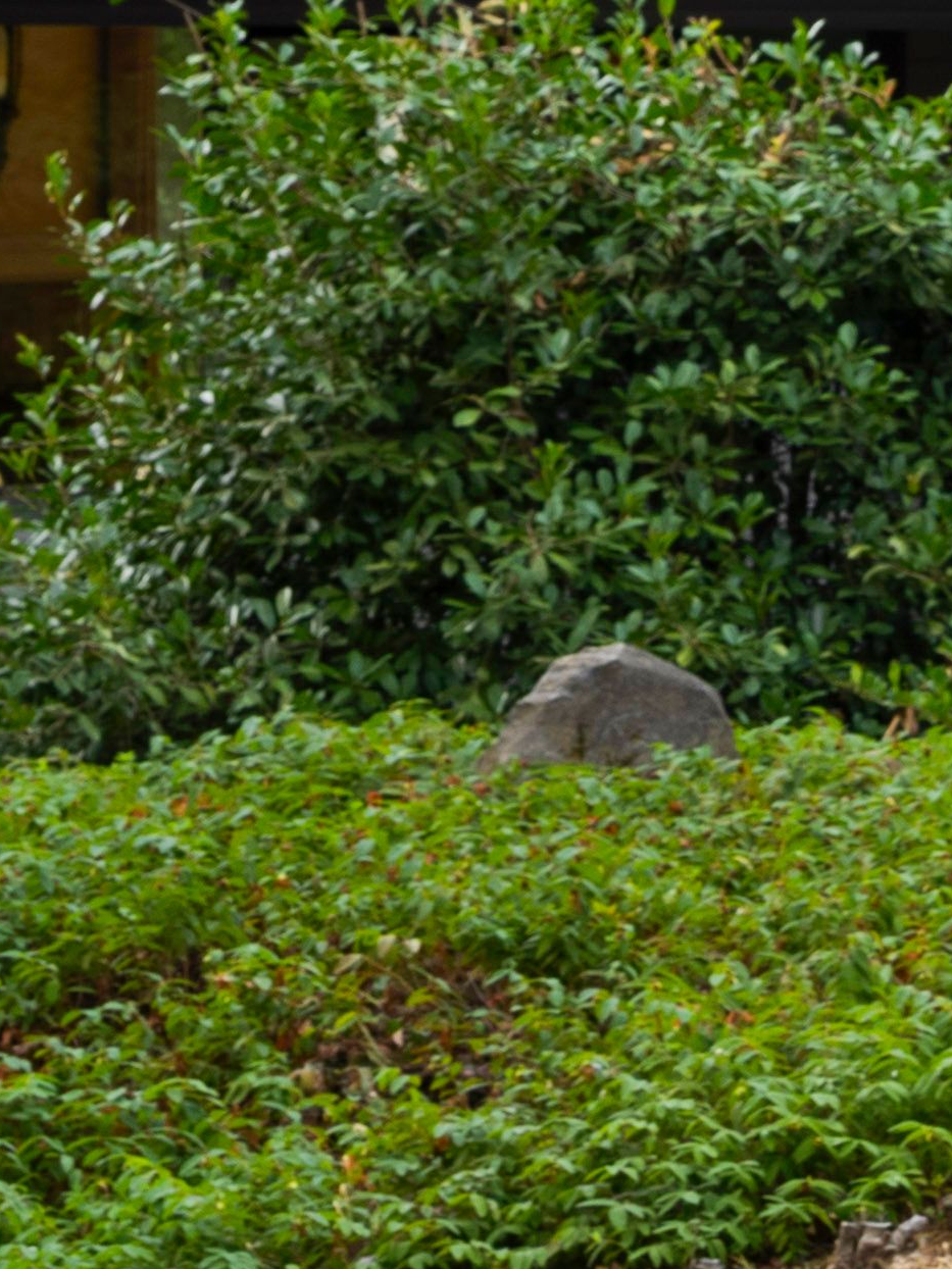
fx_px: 14008
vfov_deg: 5.2
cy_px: -33
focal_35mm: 382
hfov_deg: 3.8
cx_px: 2206
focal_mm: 52
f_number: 7.1
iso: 320
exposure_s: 1.3
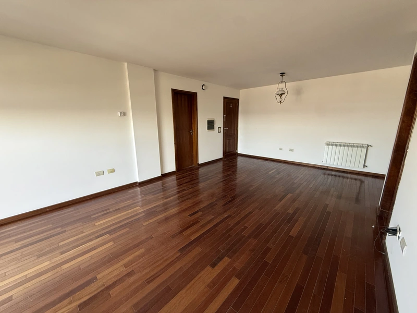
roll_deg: +0.6
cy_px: 156
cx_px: 208
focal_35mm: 14
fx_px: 169
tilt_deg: -12.2
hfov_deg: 102.1
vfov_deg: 85.7
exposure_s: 1/99
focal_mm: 2.22
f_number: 2.2
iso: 250
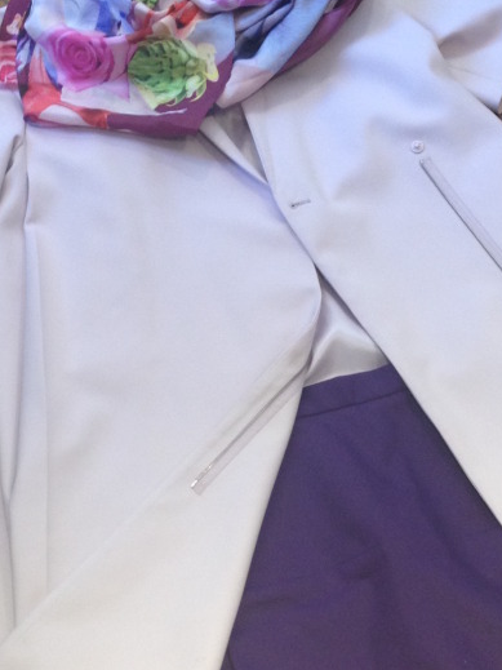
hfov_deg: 18.2
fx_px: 1567
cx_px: 302
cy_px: 485
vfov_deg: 23.9
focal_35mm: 81
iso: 100
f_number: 2.4
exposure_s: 1/20
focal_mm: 4.28
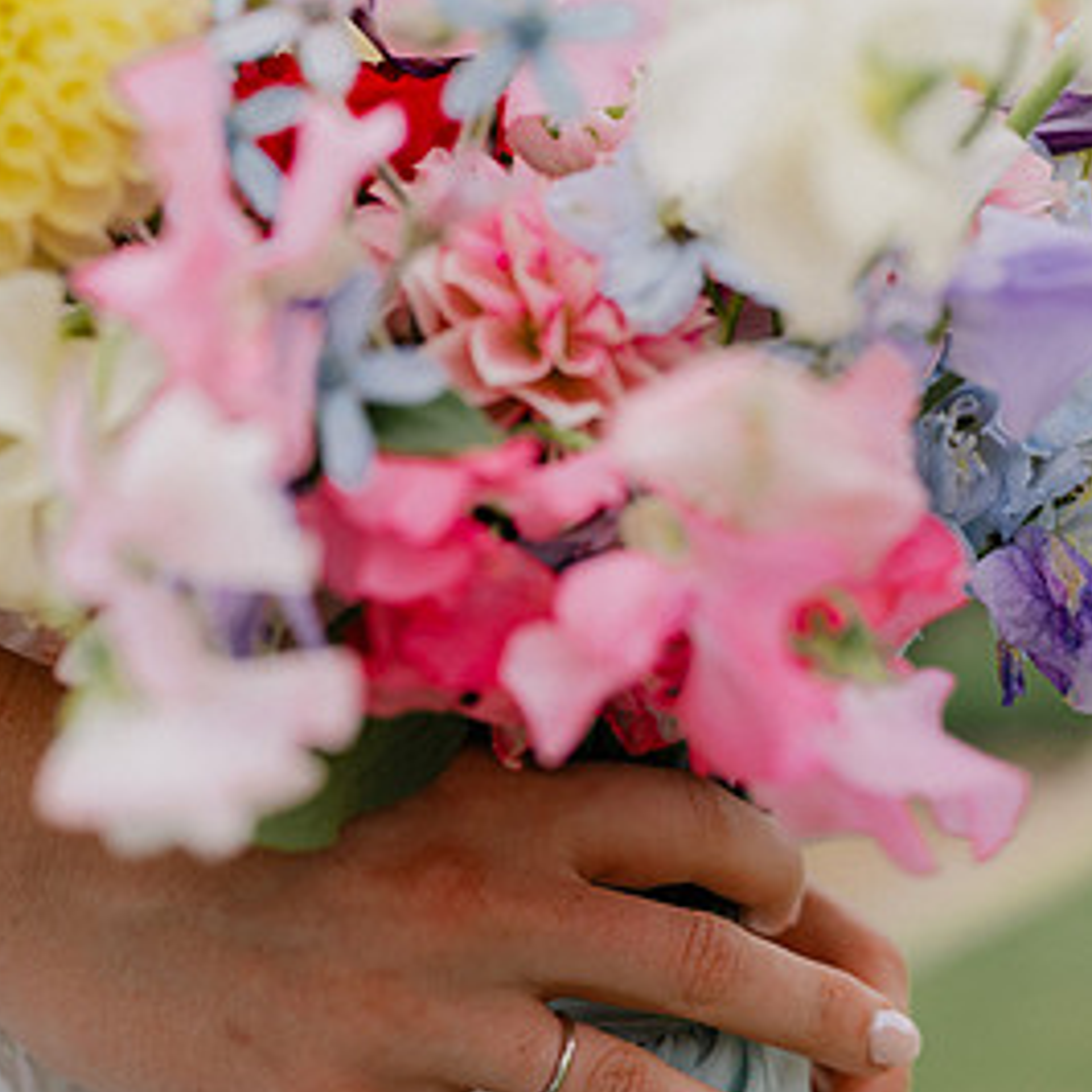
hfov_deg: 24.0
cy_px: 809
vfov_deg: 23.8
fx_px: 2570
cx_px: 484
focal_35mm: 72
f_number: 3.2
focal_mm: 50
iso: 80
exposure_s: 1/800
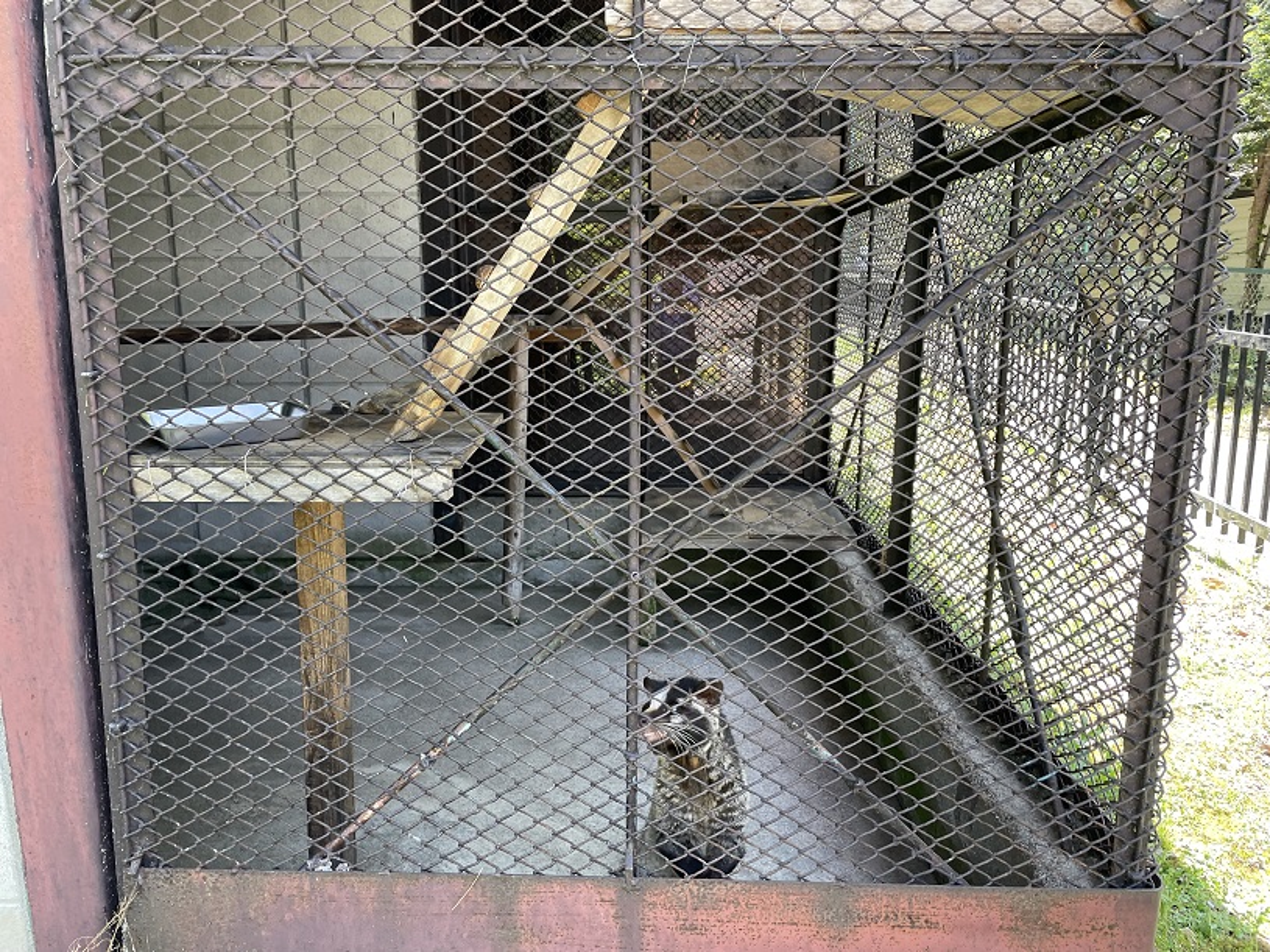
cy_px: 476
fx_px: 954
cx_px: 635
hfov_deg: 67.3
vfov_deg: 53.1
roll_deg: +0.9
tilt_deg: -11.2
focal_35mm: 26
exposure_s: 1/121
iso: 50
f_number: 1.6
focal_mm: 4.2
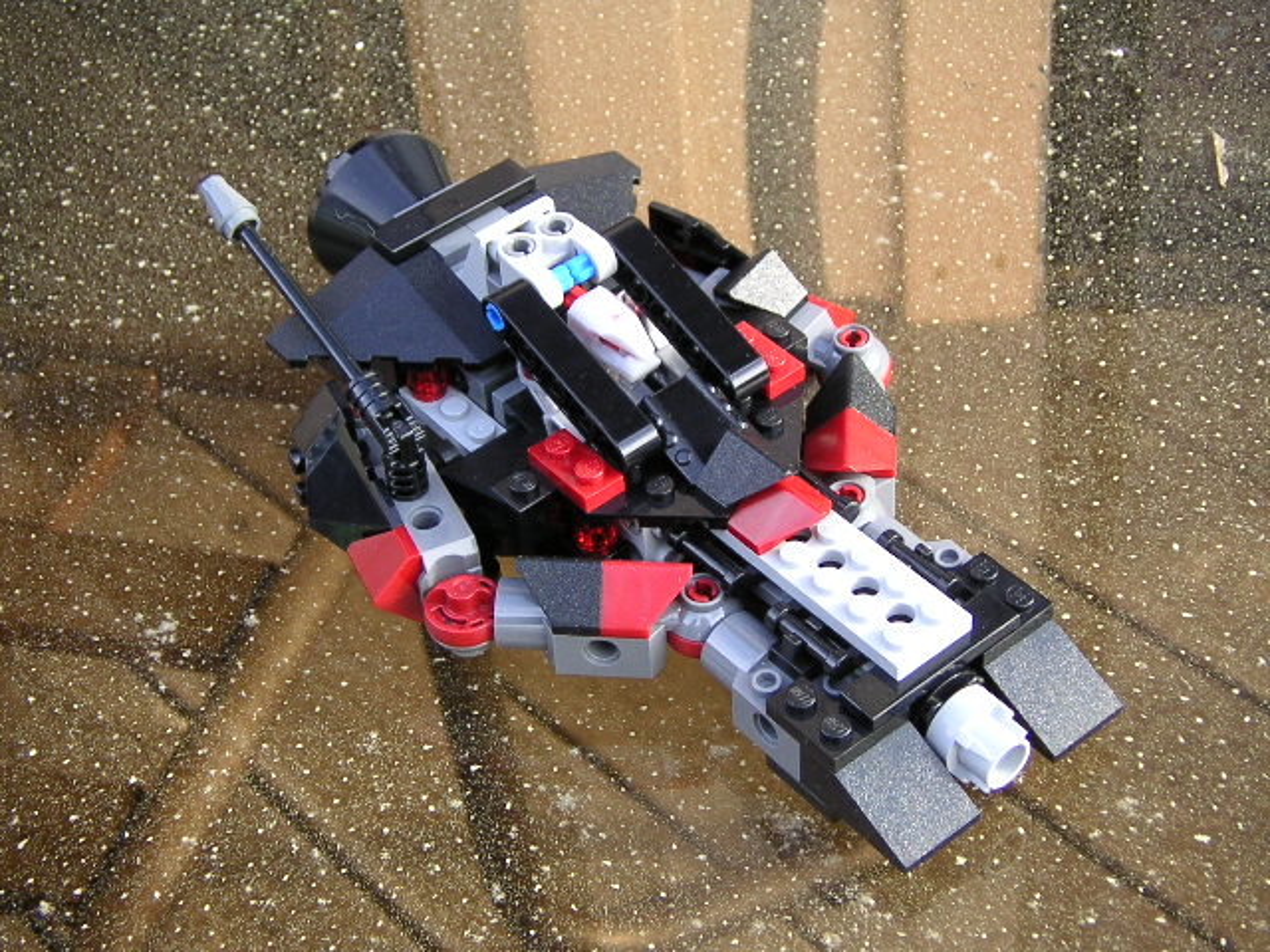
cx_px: 635
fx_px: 2311
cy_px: 476
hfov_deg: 30.7
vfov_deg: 23.3
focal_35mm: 63
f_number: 3.2
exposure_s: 1/60
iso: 64
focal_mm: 8.2
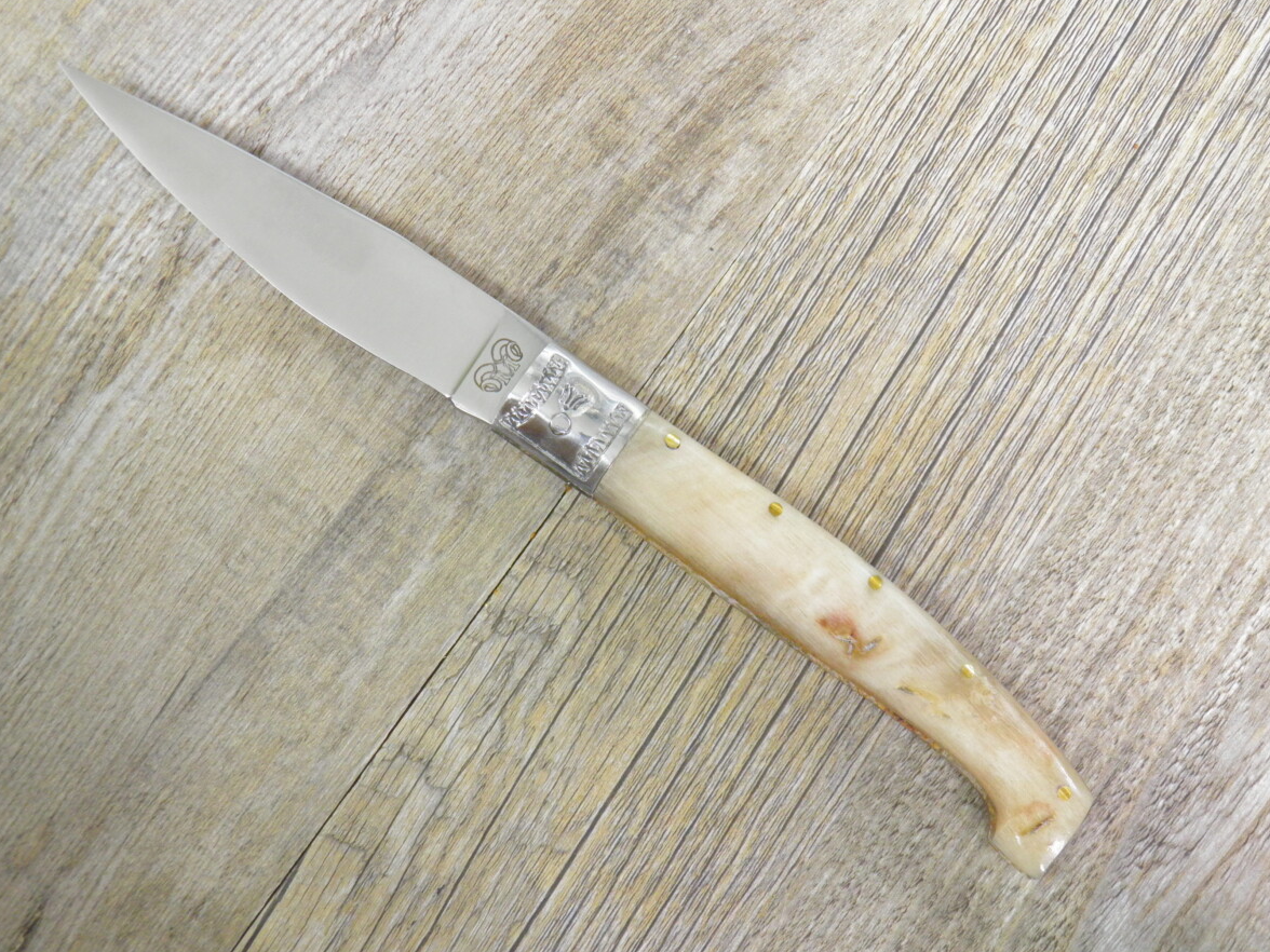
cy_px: 480
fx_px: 1834
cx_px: 624
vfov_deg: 29.1
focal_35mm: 50
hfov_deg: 38.2
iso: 200
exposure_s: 1/13
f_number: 3.5
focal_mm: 8.9
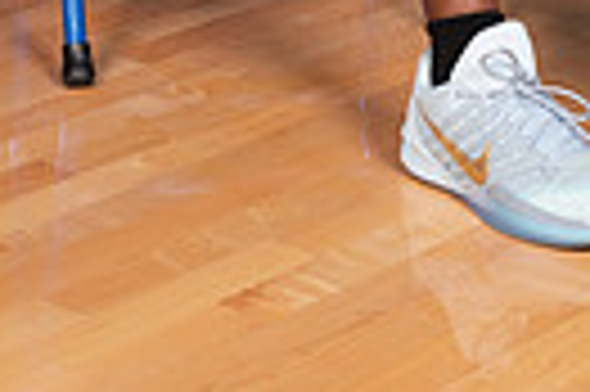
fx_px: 2586
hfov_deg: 13.0
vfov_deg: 8.0
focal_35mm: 158
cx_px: 383
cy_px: -523
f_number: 7.1
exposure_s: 1/320
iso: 500
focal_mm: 46
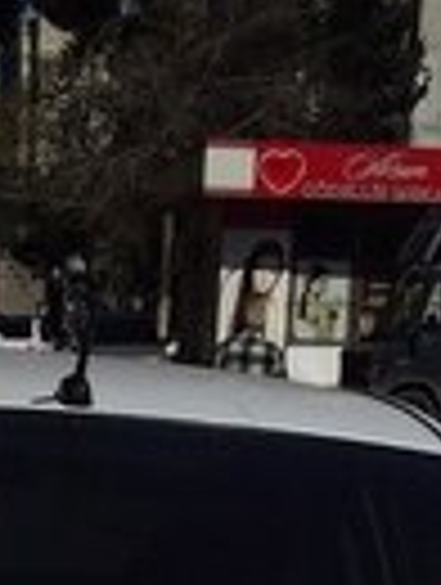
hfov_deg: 12.5
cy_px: 1066
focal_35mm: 118
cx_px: 58
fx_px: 1998
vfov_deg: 14.5
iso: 40
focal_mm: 3.3
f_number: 2.2
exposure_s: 1/5830
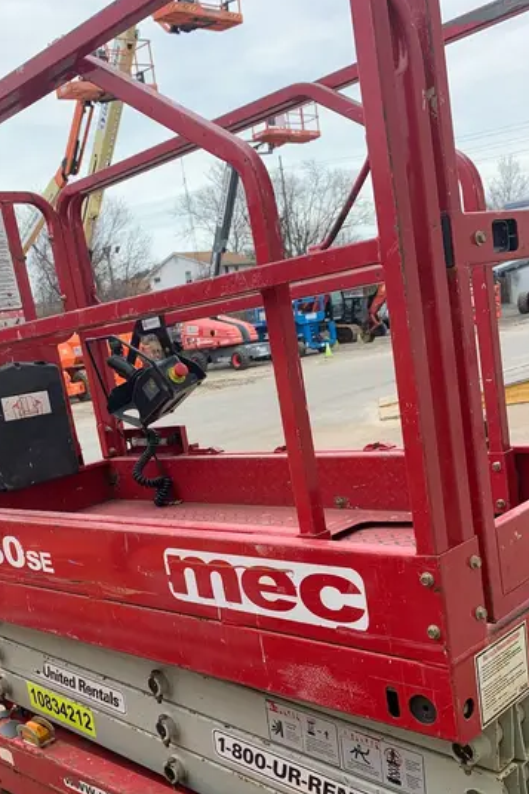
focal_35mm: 37
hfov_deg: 35.8
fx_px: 816
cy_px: 507
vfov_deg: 51.2
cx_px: 213
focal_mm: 4.25
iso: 25
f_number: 1.8
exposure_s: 1/502
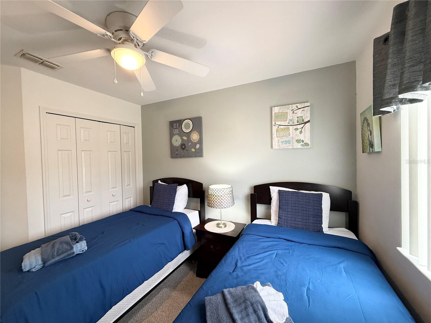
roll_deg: +1.6
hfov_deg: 102.1
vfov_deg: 85.7
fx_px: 174
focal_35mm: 14
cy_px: 162
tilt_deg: -1.0
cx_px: 216
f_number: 2.2
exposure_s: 1/60
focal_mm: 2.22
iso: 200
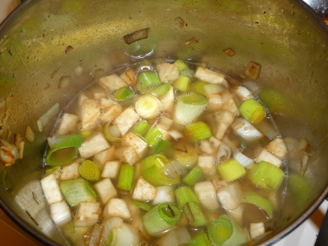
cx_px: 164
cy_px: 123
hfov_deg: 51.4
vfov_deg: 39.7
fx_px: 341
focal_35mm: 36
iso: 100
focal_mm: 6
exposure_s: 1/30
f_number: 3.7
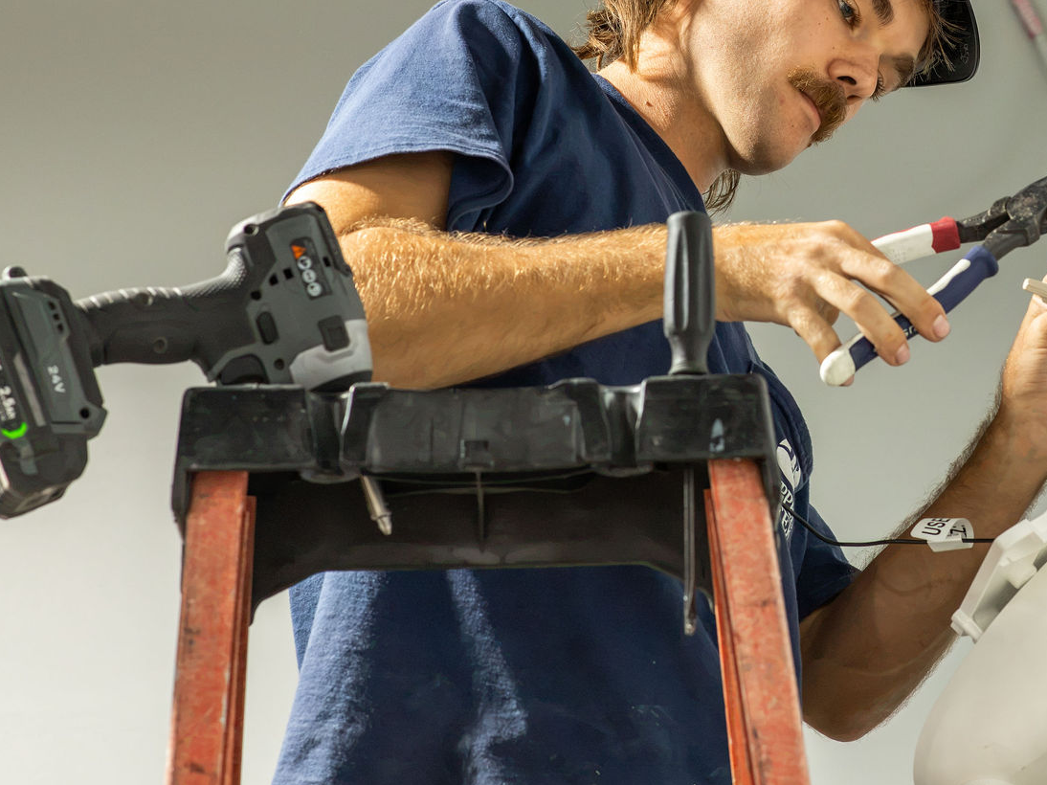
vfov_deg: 9.7
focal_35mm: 153
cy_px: 216
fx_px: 4627
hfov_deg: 12.8
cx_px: 847
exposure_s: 1/160
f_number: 5.6
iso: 250
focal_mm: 85
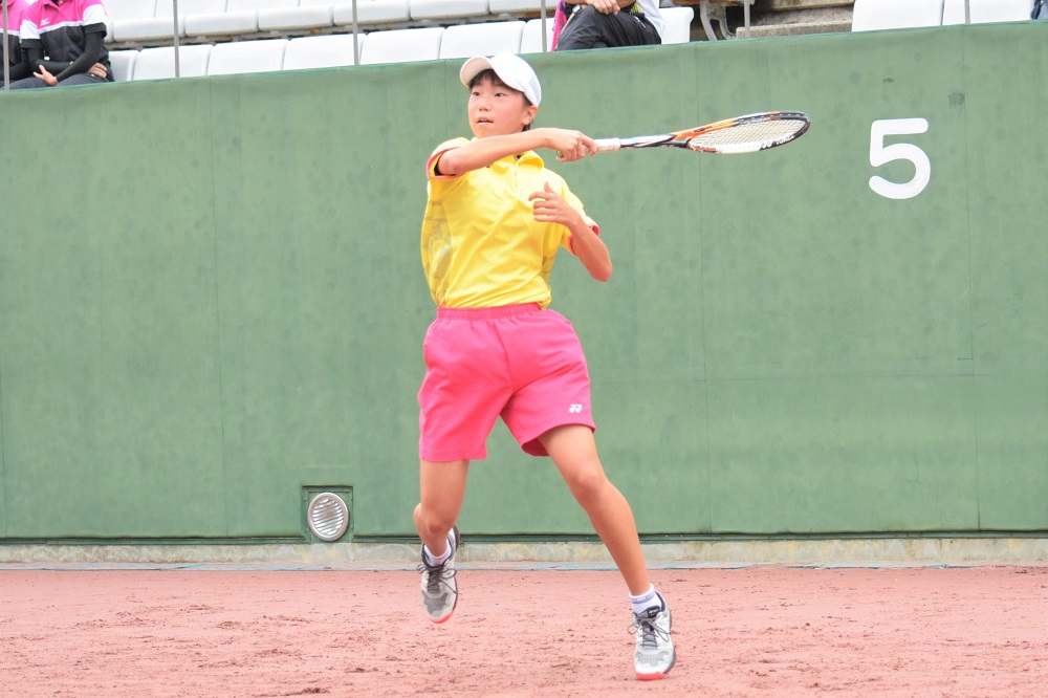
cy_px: 349
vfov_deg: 12.7
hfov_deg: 18.9
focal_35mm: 108
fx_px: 3143
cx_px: 524
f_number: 4.5
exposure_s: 1/1250
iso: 1250
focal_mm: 72
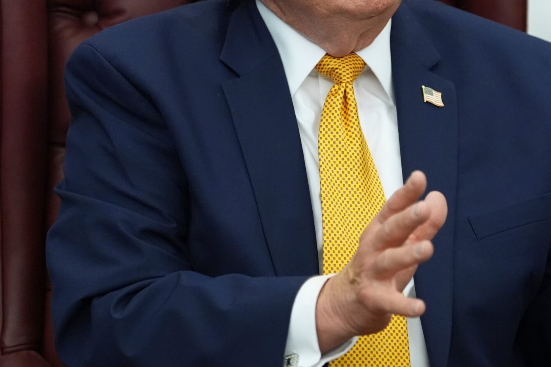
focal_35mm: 221
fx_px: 3382
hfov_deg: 9.3
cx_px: 360
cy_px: 82
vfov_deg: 6.2
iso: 4000
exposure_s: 1/400
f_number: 2.8
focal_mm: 115
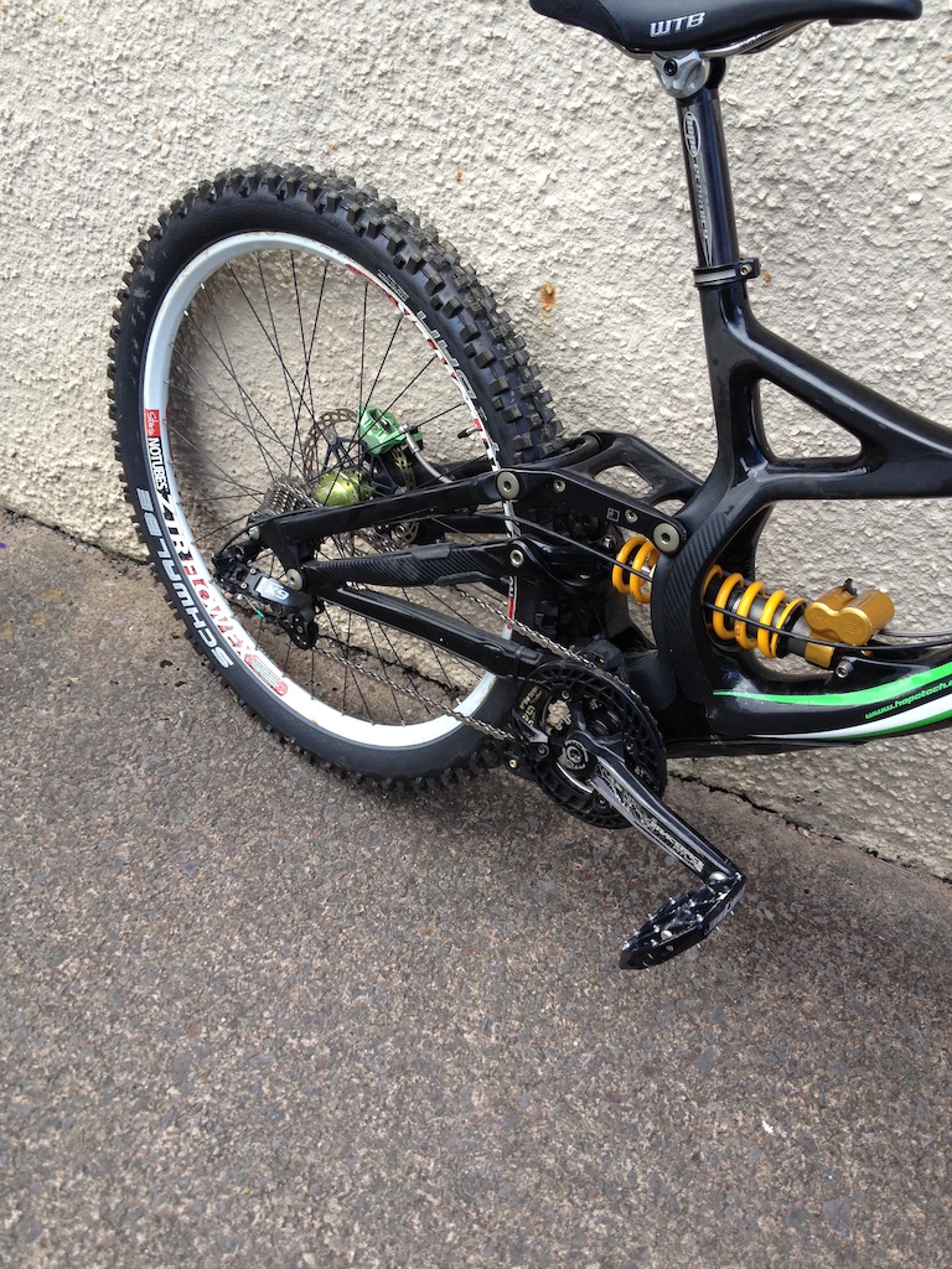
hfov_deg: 40.7
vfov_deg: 52.6
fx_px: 1283
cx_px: 476
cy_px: 634
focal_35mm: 35
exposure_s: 1/262
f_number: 2.4
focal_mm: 4.28
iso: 50
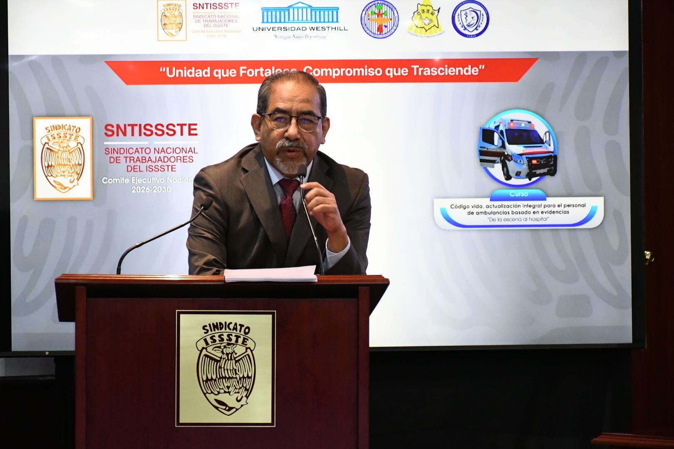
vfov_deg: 9.7
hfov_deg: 14.4
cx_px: 337
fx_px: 2658
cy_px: 224
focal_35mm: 142
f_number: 5.3
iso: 5000
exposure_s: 1/100
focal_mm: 95
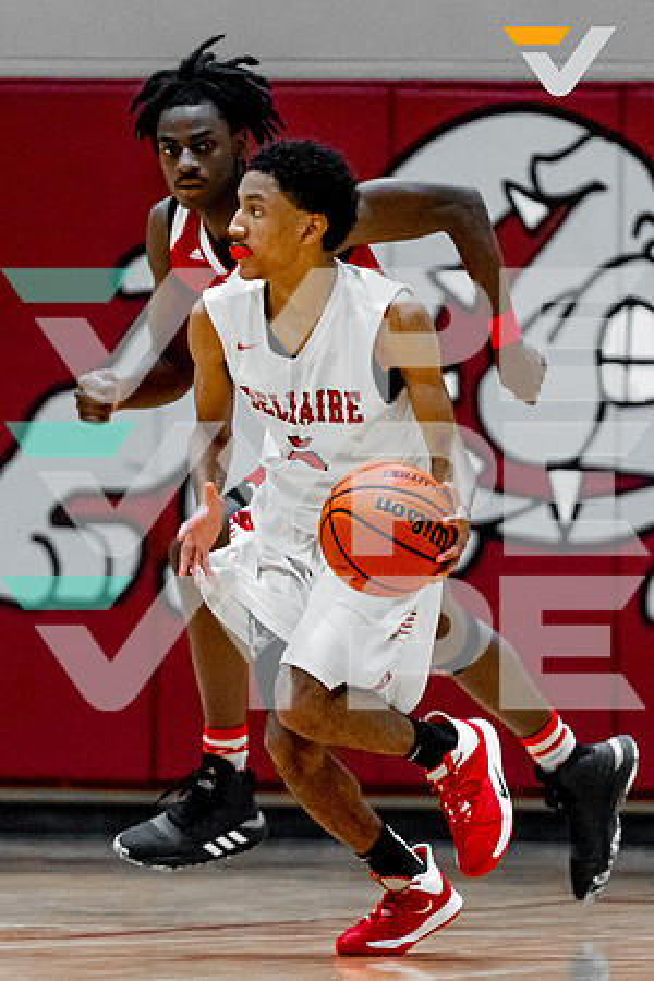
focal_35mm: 476
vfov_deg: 4.3
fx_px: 12966
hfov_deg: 2.9
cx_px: 293
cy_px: 555
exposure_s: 1/1250
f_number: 2.8
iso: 2000
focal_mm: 200
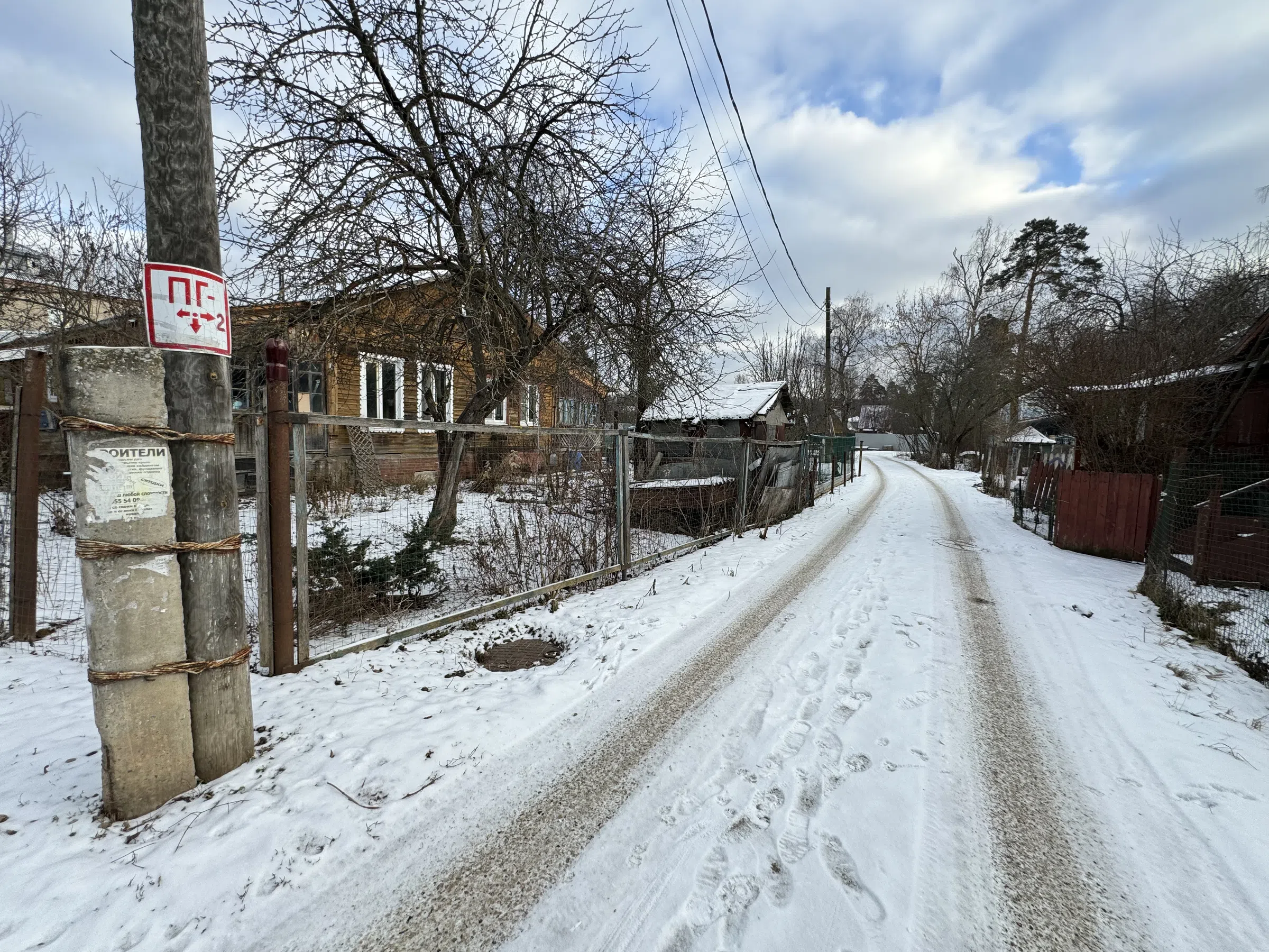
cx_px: 634
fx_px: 513
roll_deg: -0.7
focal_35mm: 14
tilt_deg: -5.4
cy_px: 476
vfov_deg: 85.7
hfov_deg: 102.1
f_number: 2.2
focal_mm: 2.22
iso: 40
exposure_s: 1/425
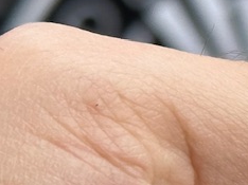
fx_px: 1882
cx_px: 559
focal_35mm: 263
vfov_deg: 5.6
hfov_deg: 7.2
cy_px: 208
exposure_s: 1/409
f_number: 1.78
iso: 64
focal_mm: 6.86
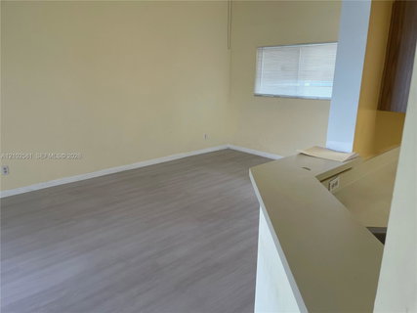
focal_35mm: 26
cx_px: 208
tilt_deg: -17.6
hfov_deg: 67.3
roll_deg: +0.9
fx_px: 313
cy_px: 156
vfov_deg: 53.0
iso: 50
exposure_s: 1/120
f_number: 1.6
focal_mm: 4.2
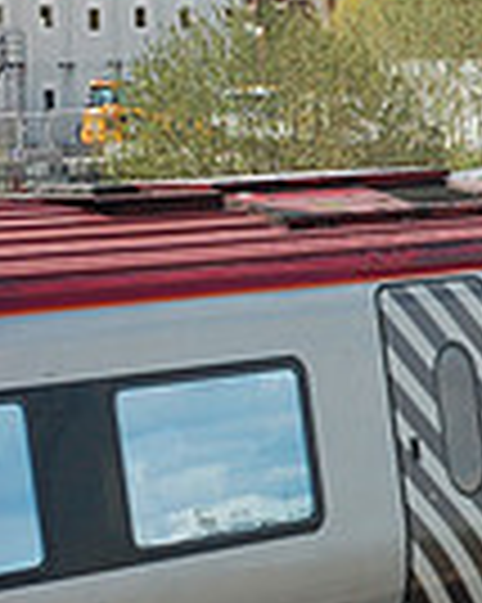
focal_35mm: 231
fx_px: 4124
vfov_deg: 8.4
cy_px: 400
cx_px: 1297
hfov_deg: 6.3
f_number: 8
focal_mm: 38
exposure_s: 1/250
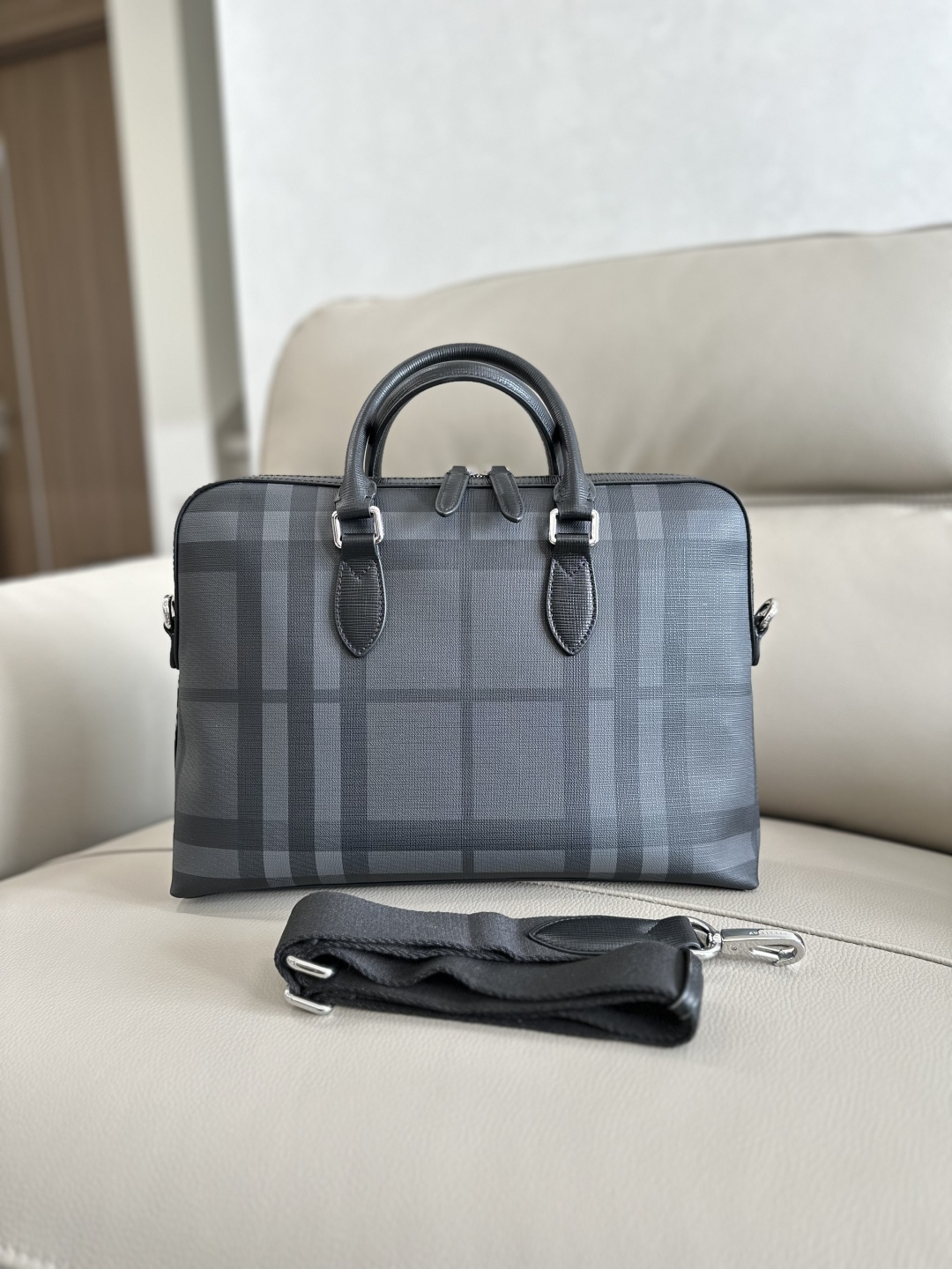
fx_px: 880
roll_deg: +1.5
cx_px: 476
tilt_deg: -11.0
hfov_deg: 56.8
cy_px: 634
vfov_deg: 71.6
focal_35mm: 24
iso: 250
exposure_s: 1/52
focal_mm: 6.86
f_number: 1.78
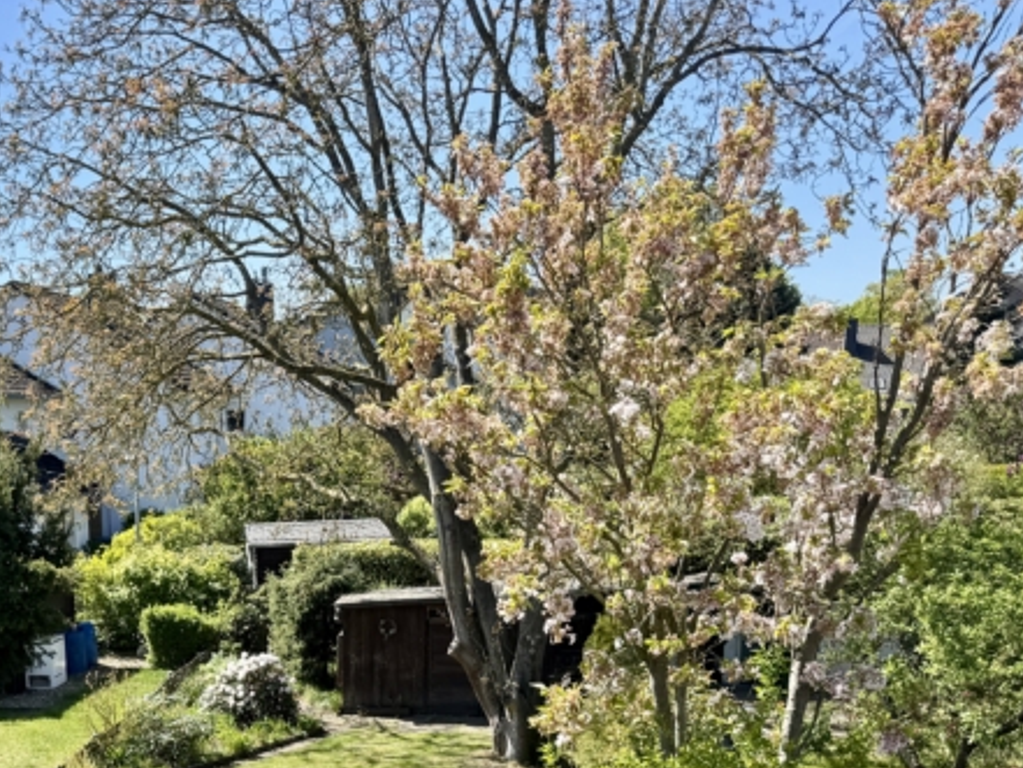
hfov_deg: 37.2
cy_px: 718
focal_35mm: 49
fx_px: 1448
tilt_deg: -10.6
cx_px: 172
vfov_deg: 28.3
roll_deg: +1.9
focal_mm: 6.76
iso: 80
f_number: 1.78
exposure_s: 1/1767
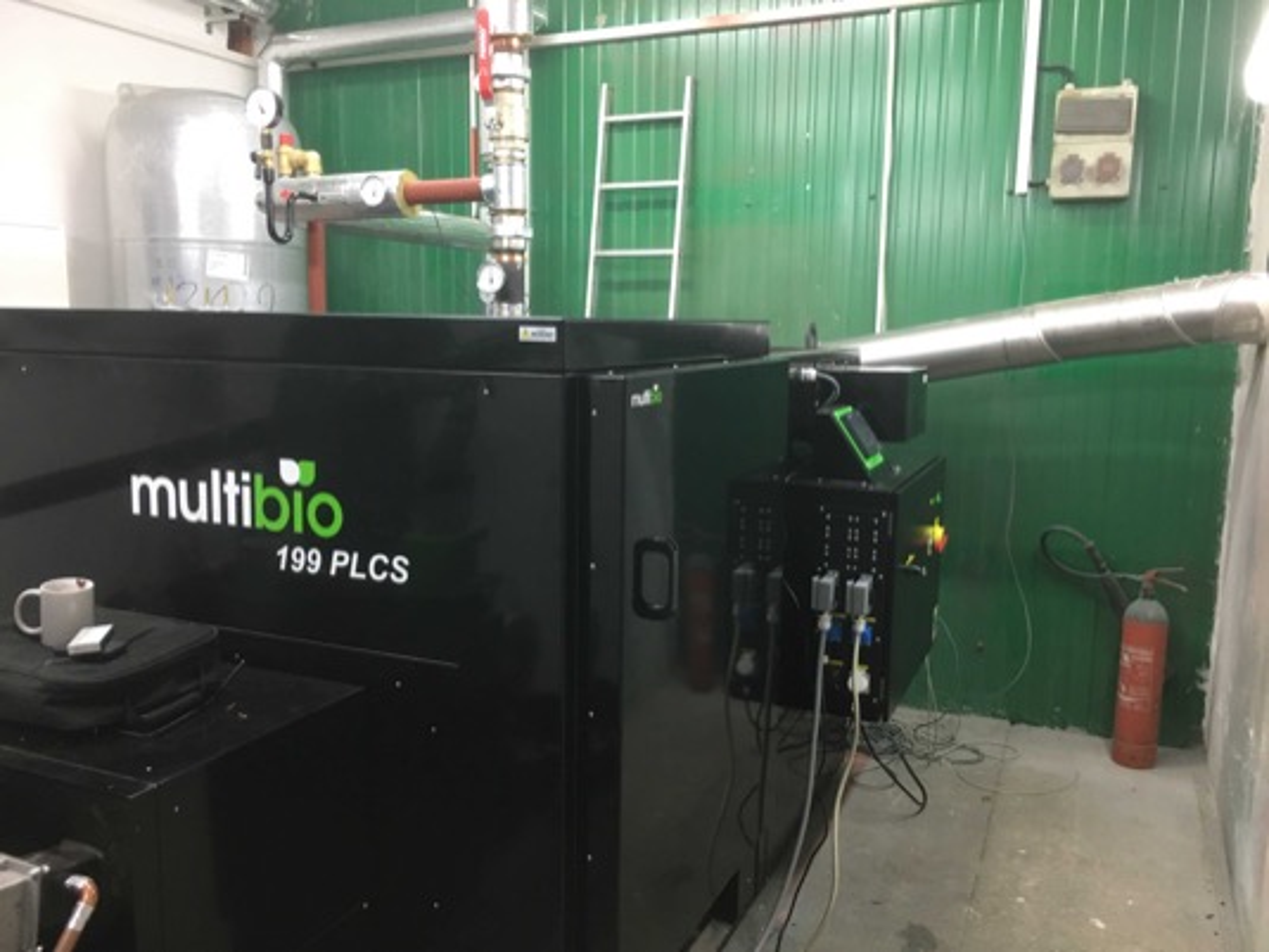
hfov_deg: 61.7
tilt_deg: -6.1
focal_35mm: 29
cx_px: 634
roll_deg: -0.4
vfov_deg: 48.2
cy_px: 476
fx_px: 1063
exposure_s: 1/33
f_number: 2.2
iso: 125
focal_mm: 4.15
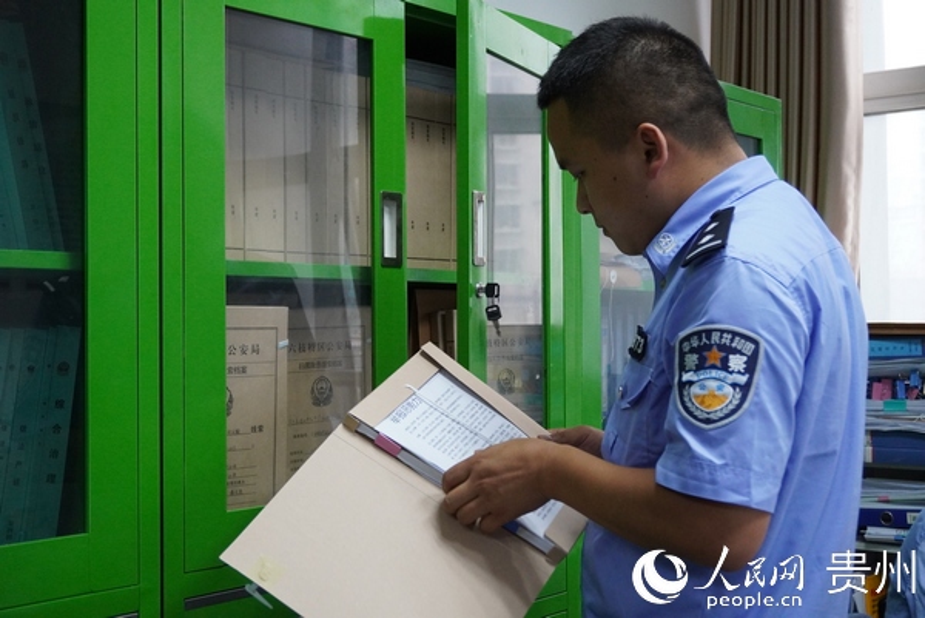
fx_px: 1311
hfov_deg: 38.9
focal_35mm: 51
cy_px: 309
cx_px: 462
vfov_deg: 26.5
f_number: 5
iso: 2500
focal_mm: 34
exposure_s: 1/60
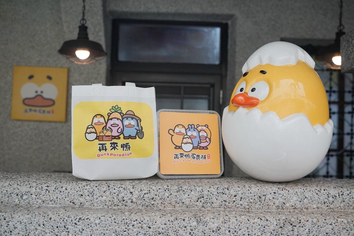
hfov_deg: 51.9
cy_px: 118
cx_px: 177
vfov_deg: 35.9
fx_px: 364
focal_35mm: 37
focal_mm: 37
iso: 1250
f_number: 4
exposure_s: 1/160
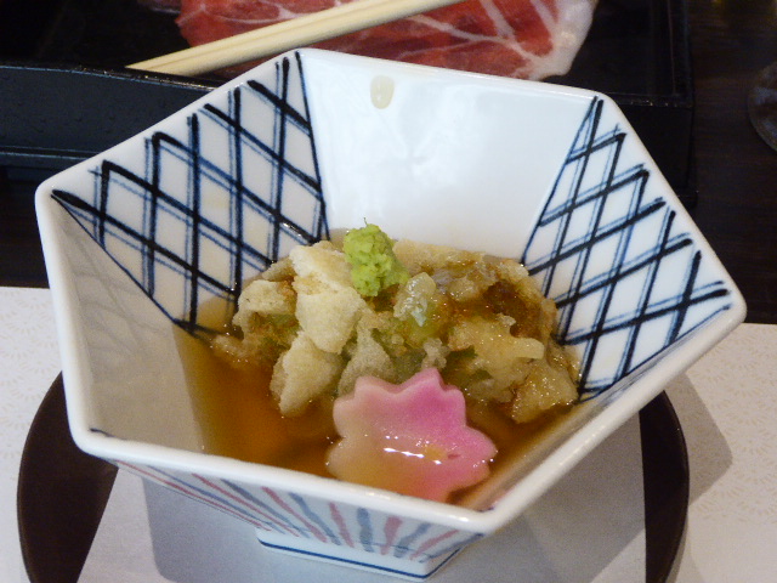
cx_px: 388
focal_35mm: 69
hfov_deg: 28.2
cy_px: 292
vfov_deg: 21.3
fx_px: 1549
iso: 400
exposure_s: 1/20
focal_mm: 11.7
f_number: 4.4
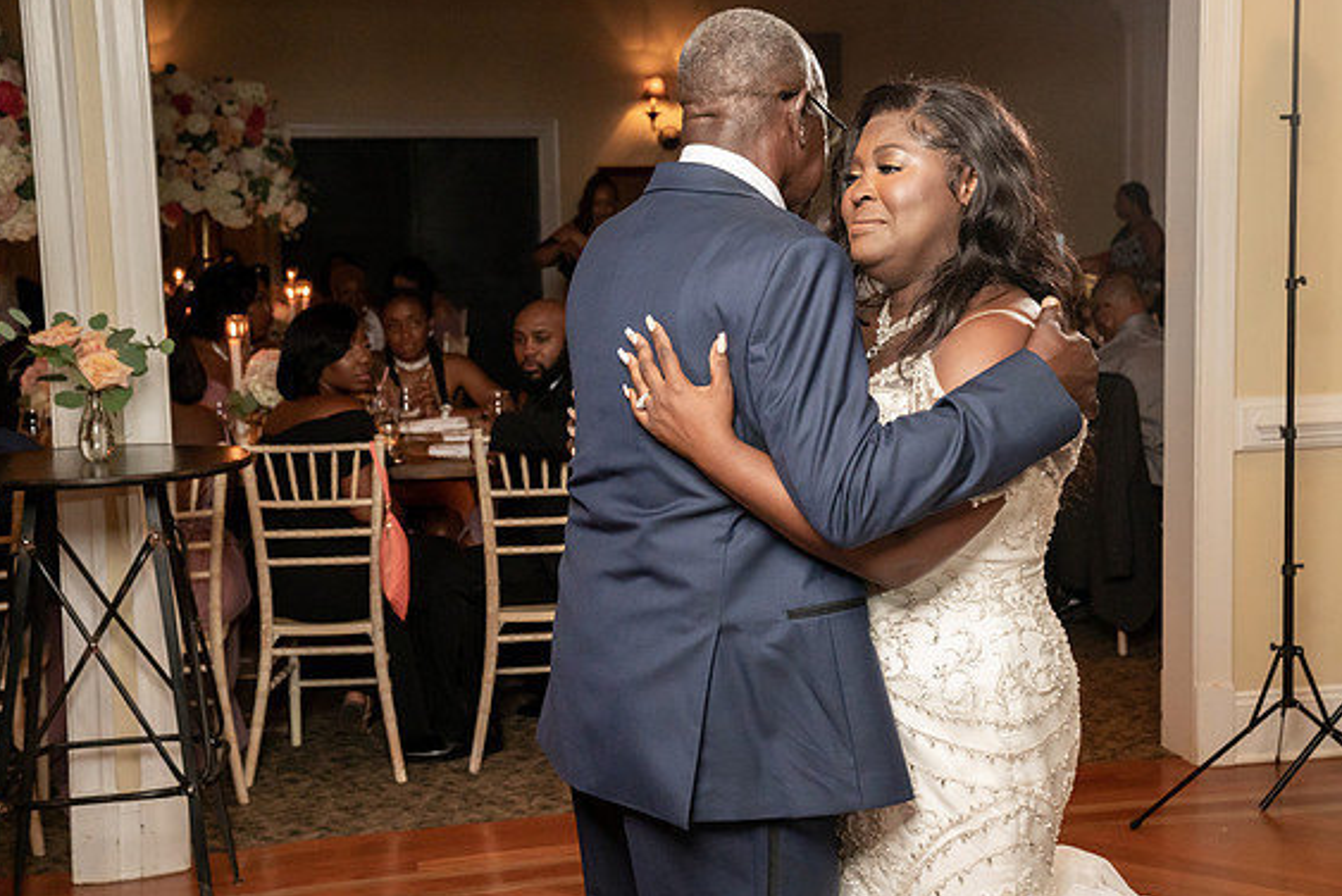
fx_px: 1902
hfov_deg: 38.8
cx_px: 732
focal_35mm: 51
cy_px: 412
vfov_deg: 26.5
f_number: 5.6
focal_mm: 46
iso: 4000
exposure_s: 1/200
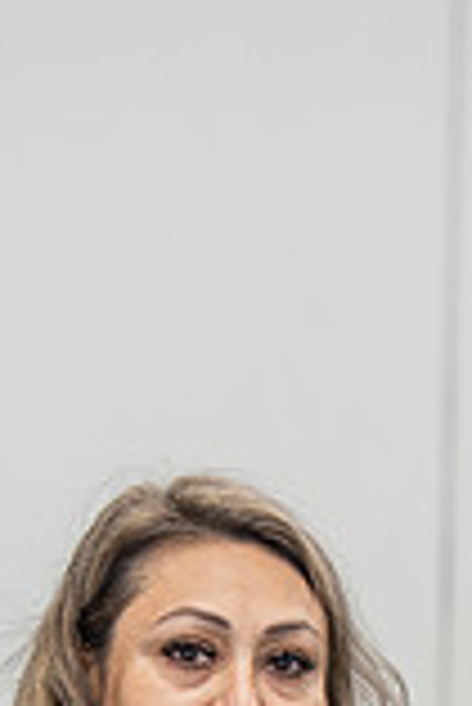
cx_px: 270
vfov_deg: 8.3
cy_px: 949
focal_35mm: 243
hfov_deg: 5.7
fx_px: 4768
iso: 800
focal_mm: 85
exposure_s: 1/125
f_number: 3.2
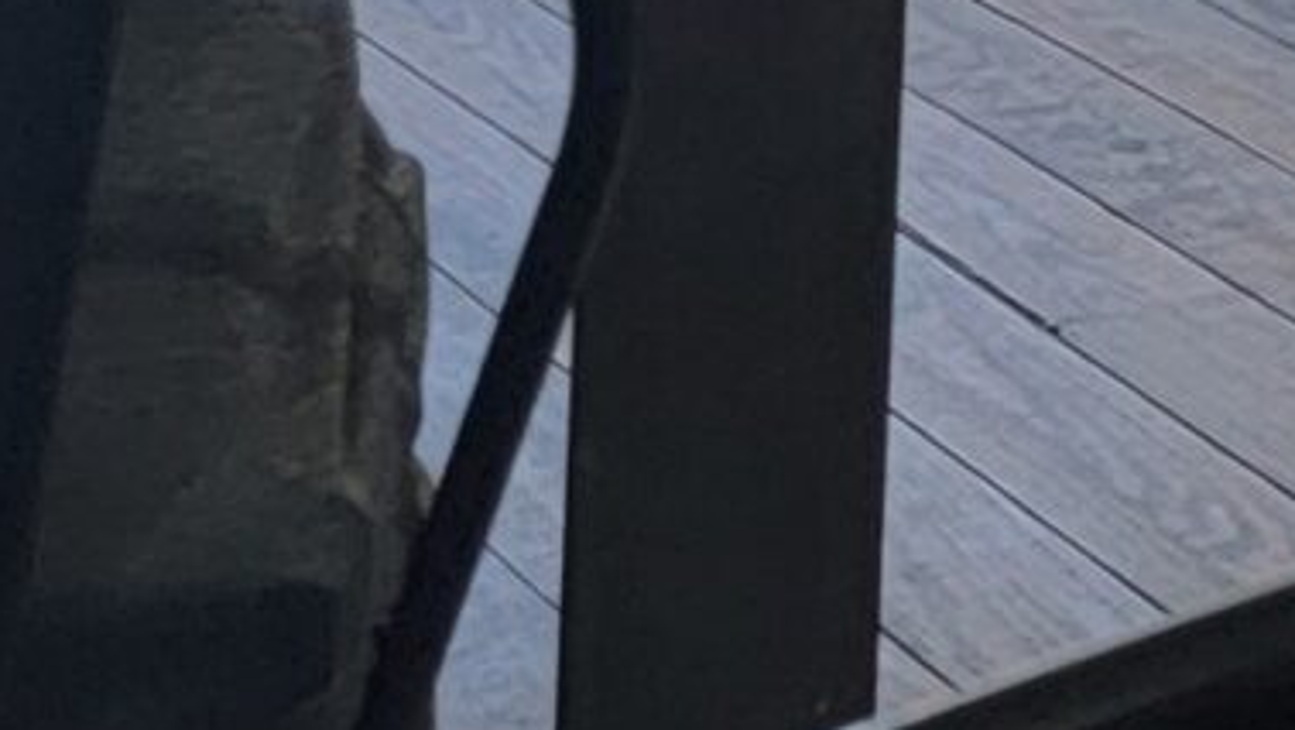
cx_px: 2593
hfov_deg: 11.0
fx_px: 6080
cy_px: -1446
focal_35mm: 177
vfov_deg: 6.3
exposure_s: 1/60
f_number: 1.8
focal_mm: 6.7
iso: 200
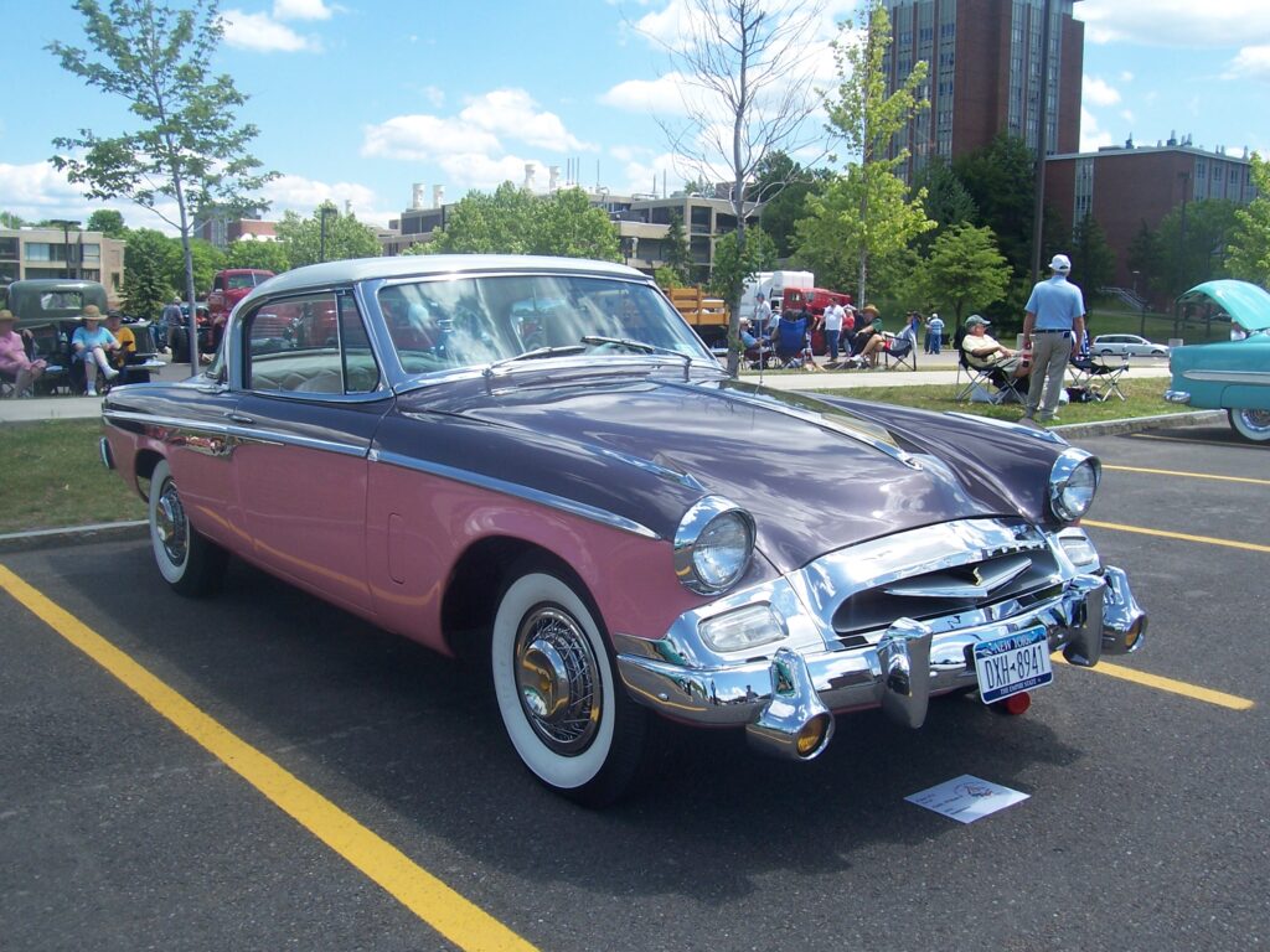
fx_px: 1247
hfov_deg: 54.0
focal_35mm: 34
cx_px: 635
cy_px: 476
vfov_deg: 41.8
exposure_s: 1/350
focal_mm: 5.6
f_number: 5.6
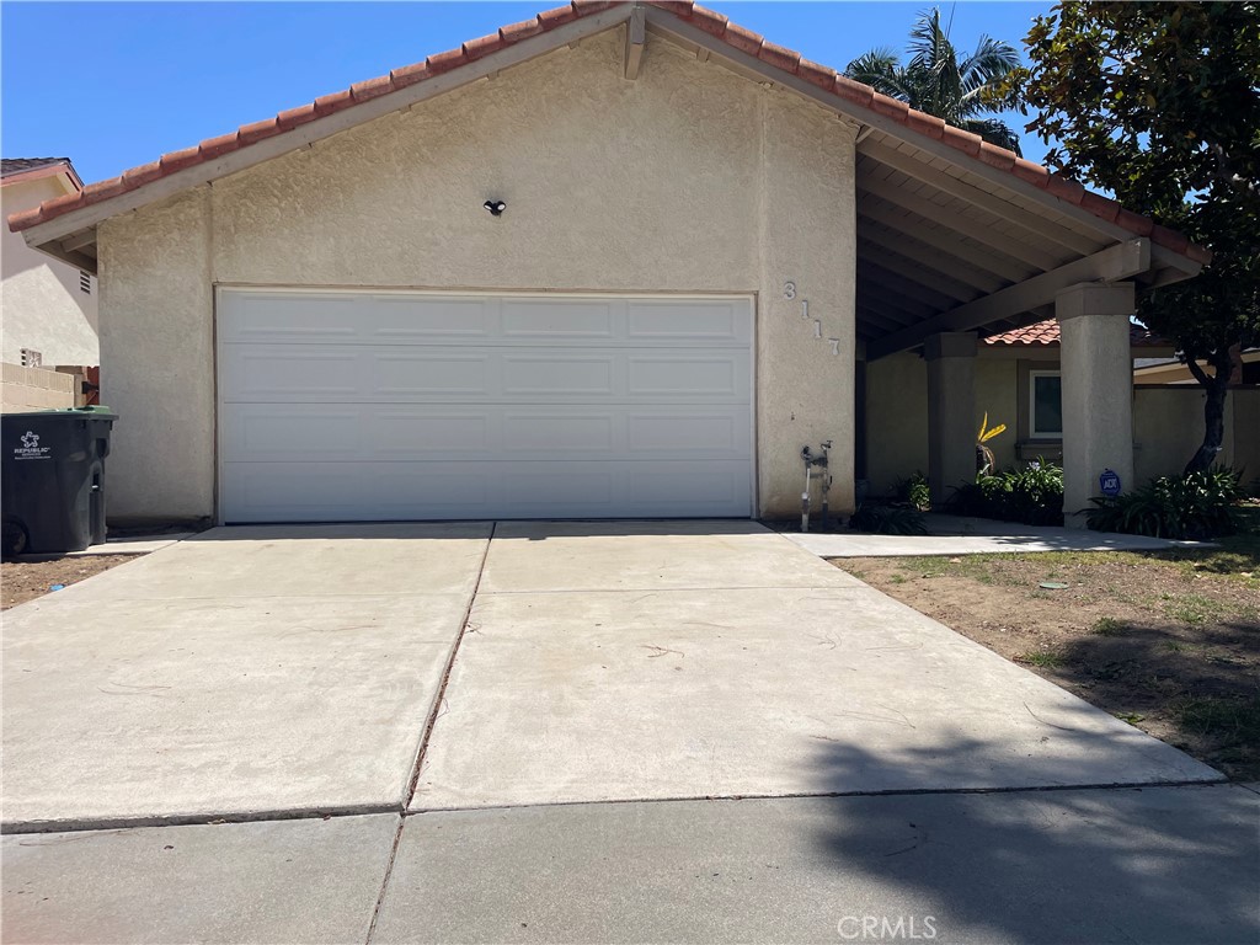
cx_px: 630
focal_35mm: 26
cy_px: 472
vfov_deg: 53.1
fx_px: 946
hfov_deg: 67.3
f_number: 1.6
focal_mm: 4.2
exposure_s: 1/6135
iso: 32
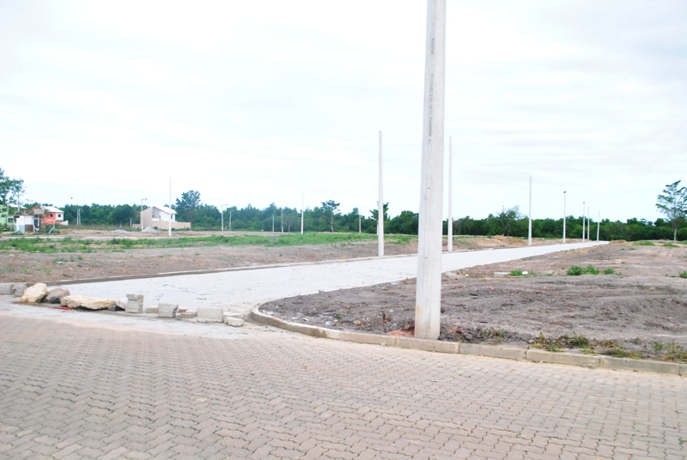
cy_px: 230
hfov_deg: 57.2
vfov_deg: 40.1
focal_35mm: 33
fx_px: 631
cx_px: 344
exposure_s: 1/1600
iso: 1400
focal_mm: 22
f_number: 5.6
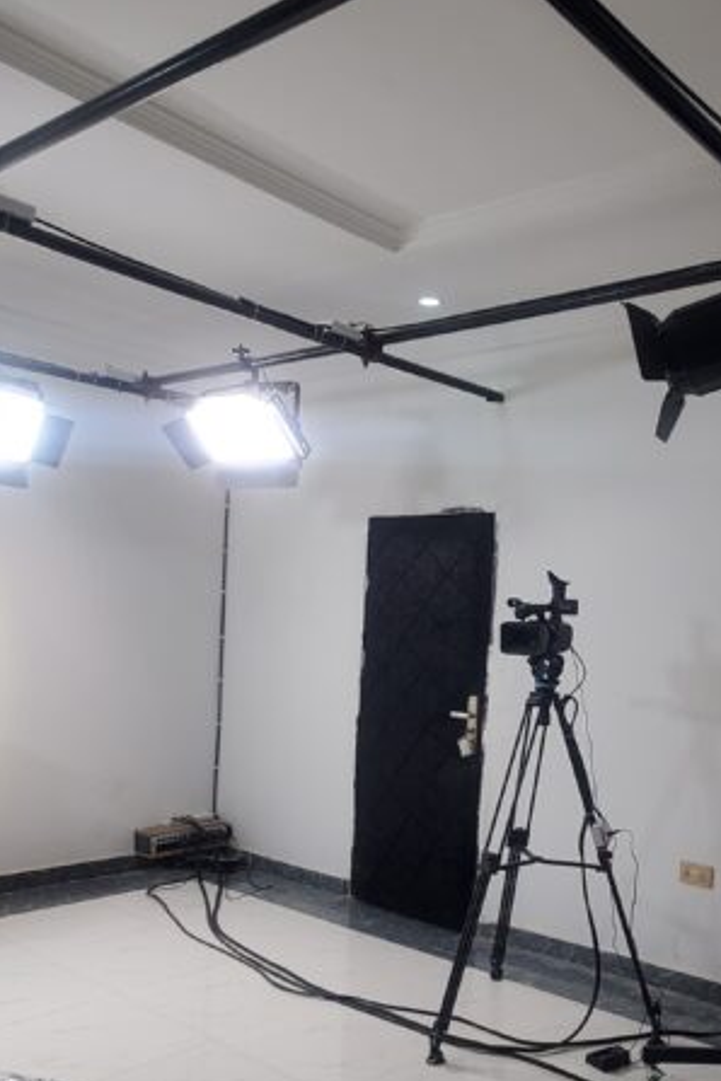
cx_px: 496
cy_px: 672
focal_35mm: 31
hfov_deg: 41.6
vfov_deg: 59.5
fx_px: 931
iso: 50
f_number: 2.2
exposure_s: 1/60
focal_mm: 1.8
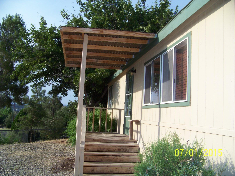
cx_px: 118
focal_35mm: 36
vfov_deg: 39.7
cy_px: 88
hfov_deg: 51.4
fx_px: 244
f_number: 2.8
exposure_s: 1/1000
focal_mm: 5.85
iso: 69
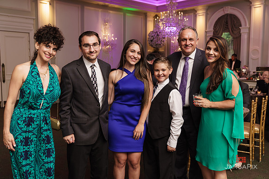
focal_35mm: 36
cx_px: 134
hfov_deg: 53.1
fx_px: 269
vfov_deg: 36.9
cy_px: 90
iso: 640
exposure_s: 1/160
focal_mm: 36
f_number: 3.2
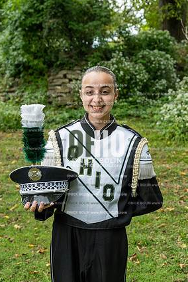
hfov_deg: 24.7
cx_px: 97
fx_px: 430
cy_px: 149
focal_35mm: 55
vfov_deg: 36.2
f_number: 5.6
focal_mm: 52
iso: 1000
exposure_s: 1/640
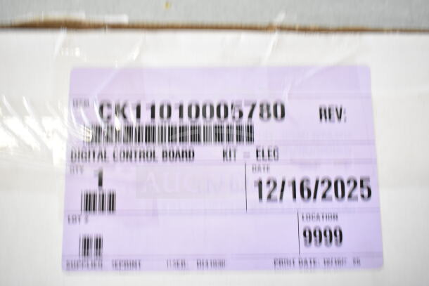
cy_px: 143
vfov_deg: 41.7
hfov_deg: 59.5
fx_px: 375
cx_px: 214
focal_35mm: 32
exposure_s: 1/80
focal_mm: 21
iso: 1600
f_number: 4.5
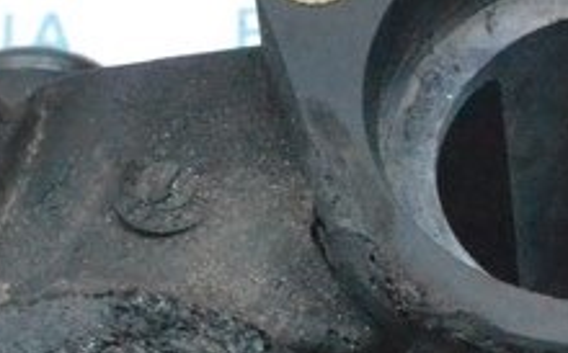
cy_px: 545
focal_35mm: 285
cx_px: 661
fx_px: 4407
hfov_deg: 7.3
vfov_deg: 4.6
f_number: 9
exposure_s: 1/160
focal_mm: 40
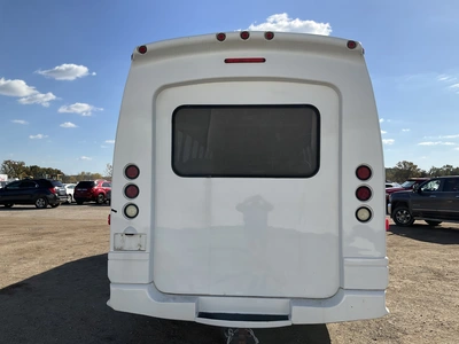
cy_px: 172
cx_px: 230
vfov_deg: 48.2
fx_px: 385
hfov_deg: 61.7
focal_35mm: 29
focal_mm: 3
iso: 25
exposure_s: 1/2667
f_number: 1.8
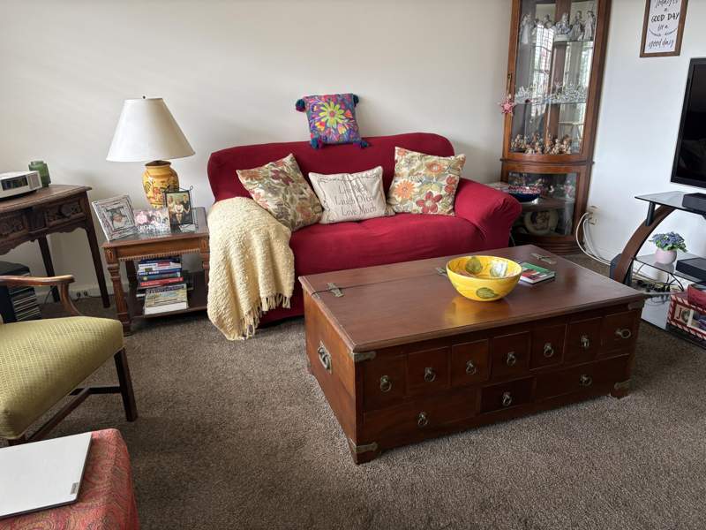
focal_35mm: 26
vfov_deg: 53.1
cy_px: 265
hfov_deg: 67.3
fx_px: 530
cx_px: 353
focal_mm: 5.96
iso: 100
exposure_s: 1/60
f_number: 1.6
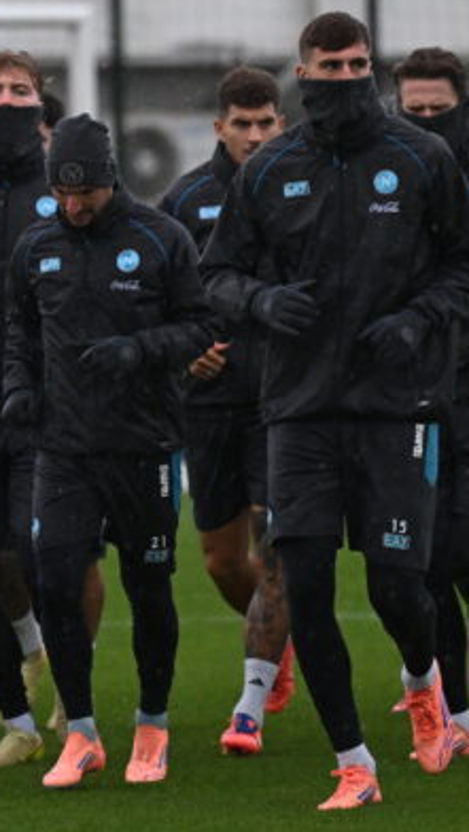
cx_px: 112
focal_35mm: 547
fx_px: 12073
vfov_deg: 3.9
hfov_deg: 2.2
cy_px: 222
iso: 3200
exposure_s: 1/800
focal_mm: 200
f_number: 2.8
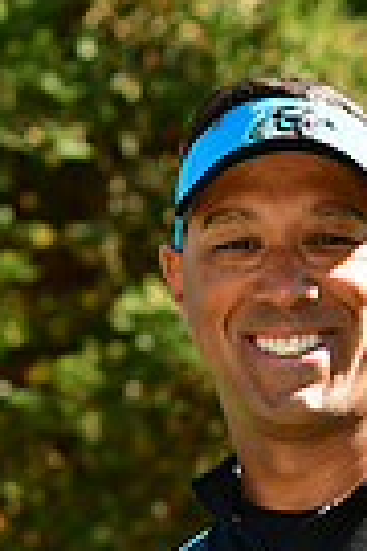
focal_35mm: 501
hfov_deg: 2.7
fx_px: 7661
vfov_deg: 4.1
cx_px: 92
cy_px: 710
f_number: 4.5
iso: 400
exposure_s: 1/800
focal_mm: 78
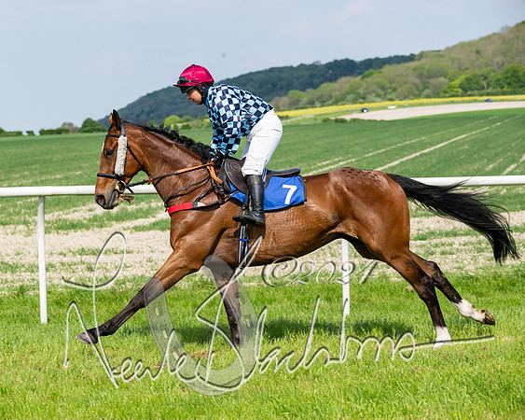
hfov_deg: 16.7
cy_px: 210
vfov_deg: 13.4
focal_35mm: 115
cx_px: 210
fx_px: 1785
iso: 200
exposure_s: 1/1600
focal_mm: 102
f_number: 5.6
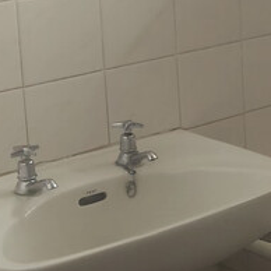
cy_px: 53
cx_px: 486
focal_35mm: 126
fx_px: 1116
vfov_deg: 13.8
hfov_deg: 12.6
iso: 100
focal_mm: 5.4
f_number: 1.8
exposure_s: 1/180
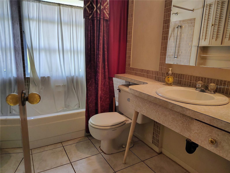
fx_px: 160
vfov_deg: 56.9
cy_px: 86
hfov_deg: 71.5
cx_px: 115
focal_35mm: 24
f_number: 1.8
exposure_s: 1/60
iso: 716
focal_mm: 5.56
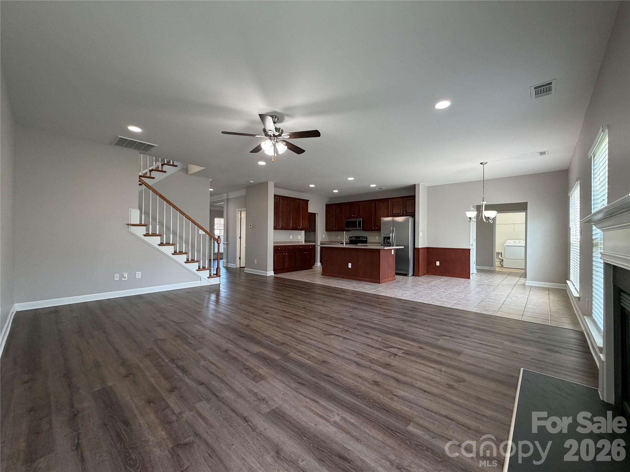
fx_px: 255
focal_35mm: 14
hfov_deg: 102.1
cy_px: 236
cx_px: 315
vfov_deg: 85.7
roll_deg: -0.2
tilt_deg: +0.5
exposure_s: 1/120
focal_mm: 2.22
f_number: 2.2
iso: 320
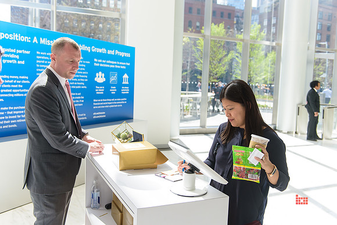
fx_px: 318
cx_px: 168
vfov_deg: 38.9
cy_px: 112
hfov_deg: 55.8
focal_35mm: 34
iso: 200
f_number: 3.2
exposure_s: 1/640
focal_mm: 34
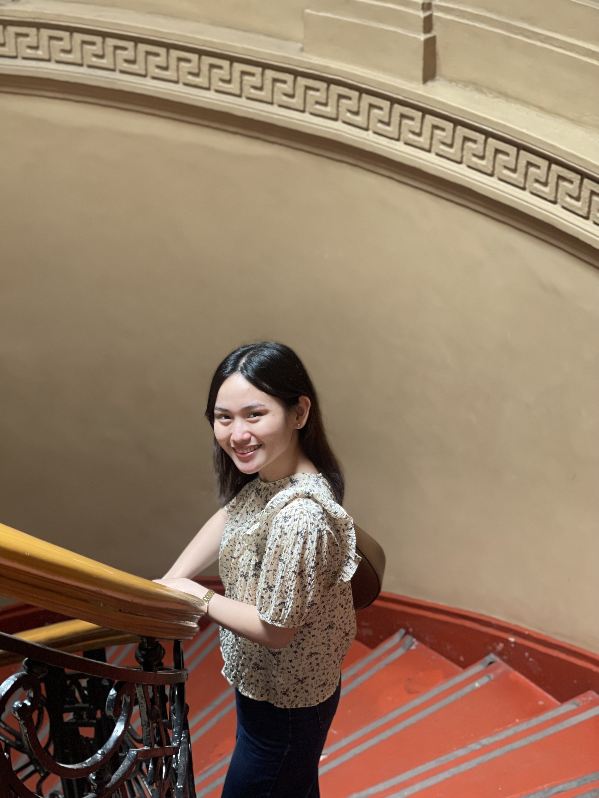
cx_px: 300
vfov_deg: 30.3
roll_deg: +0.7
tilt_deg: -30.6
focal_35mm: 64
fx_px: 1477
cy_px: 399
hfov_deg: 22.9
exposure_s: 1/121
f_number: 2.2
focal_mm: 7.5
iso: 200
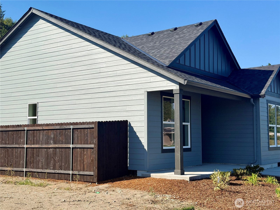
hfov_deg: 39.7
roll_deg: +0.5
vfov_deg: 30.3
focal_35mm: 48
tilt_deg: +4.3
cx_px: 140
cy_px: 105
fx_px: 388
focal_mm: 6.76
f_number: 1.78
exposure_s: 1/4878
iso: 64
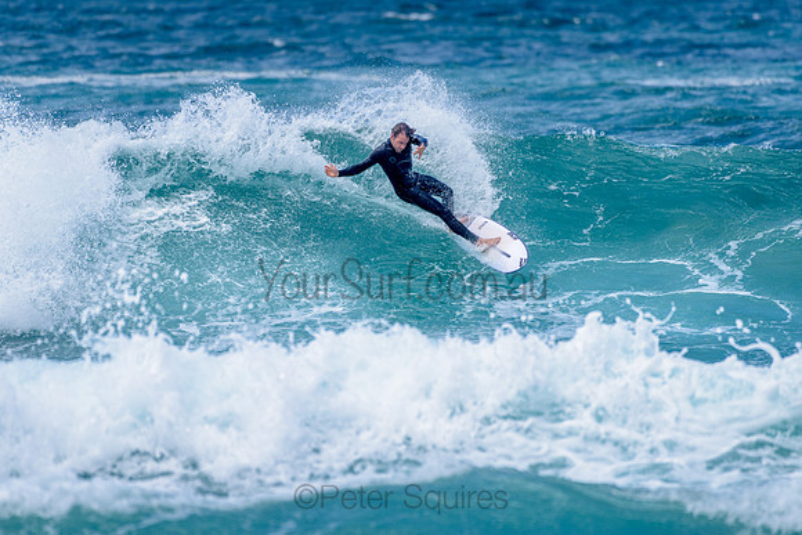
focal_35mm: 614
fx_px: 13687
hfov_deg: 3.4
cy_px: 210
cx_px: 385
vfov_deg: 2.2
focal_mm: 500
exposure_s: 1/2000
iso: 140
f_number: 5.6
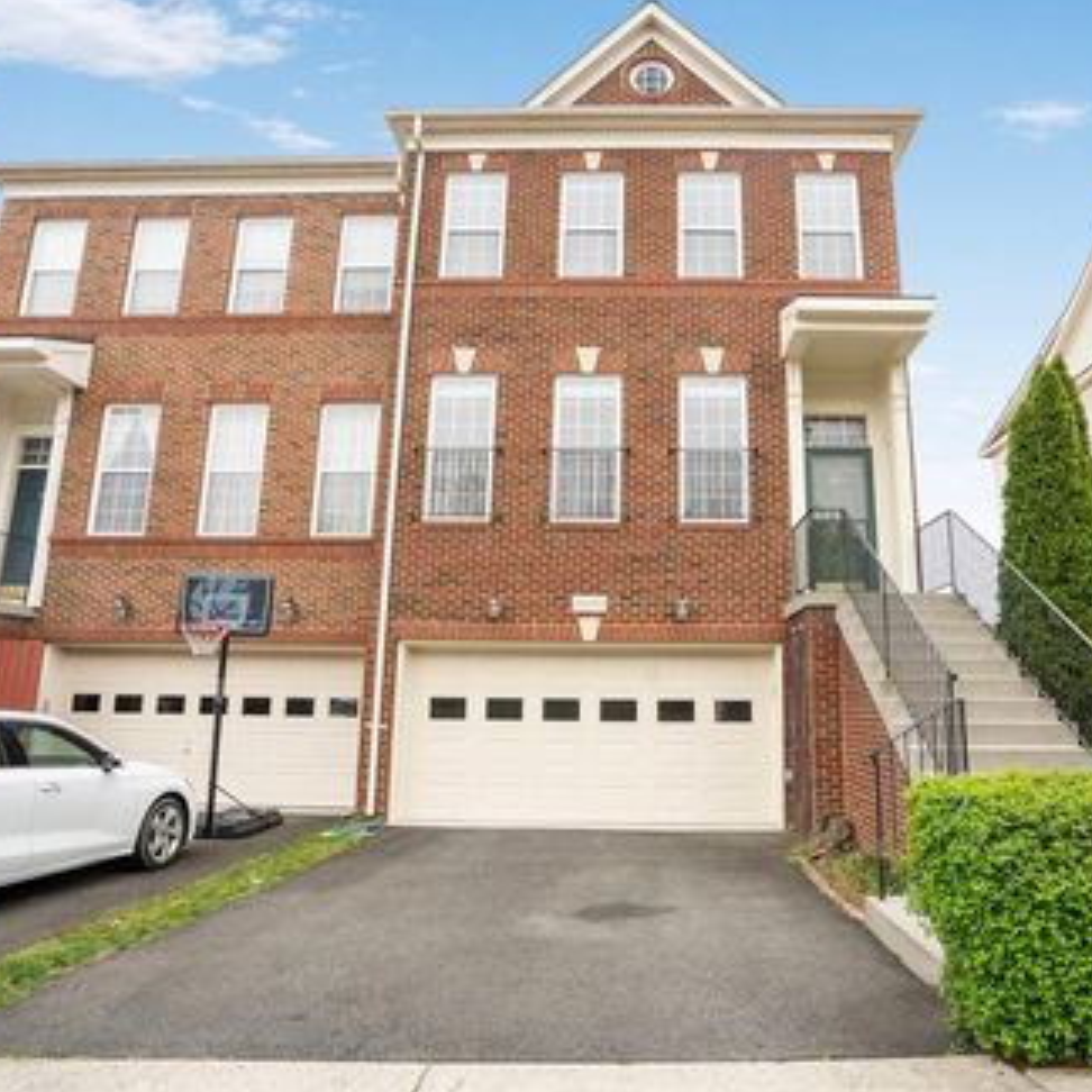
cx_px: 634
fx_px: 749
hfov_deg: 71.7
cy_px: 554
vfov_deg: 72.1
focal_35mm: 21
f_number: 8
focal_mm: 16
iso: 800
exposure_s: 1/500
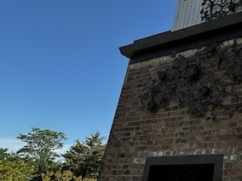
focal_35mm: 36
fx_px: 252
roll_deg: -1.6
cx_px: 286
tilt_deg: +19.5
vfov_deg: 39.5
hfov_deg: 38.7
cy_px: 110
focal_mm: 2.22
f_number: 2.2
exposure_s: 1/596
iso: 40
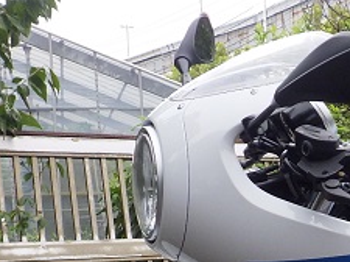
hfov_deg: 21.2
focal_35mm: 88
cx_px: 386
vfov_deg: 16.3
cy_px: 277
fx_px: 888
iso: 250
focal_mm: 5
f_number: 4.2
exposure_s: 1/250
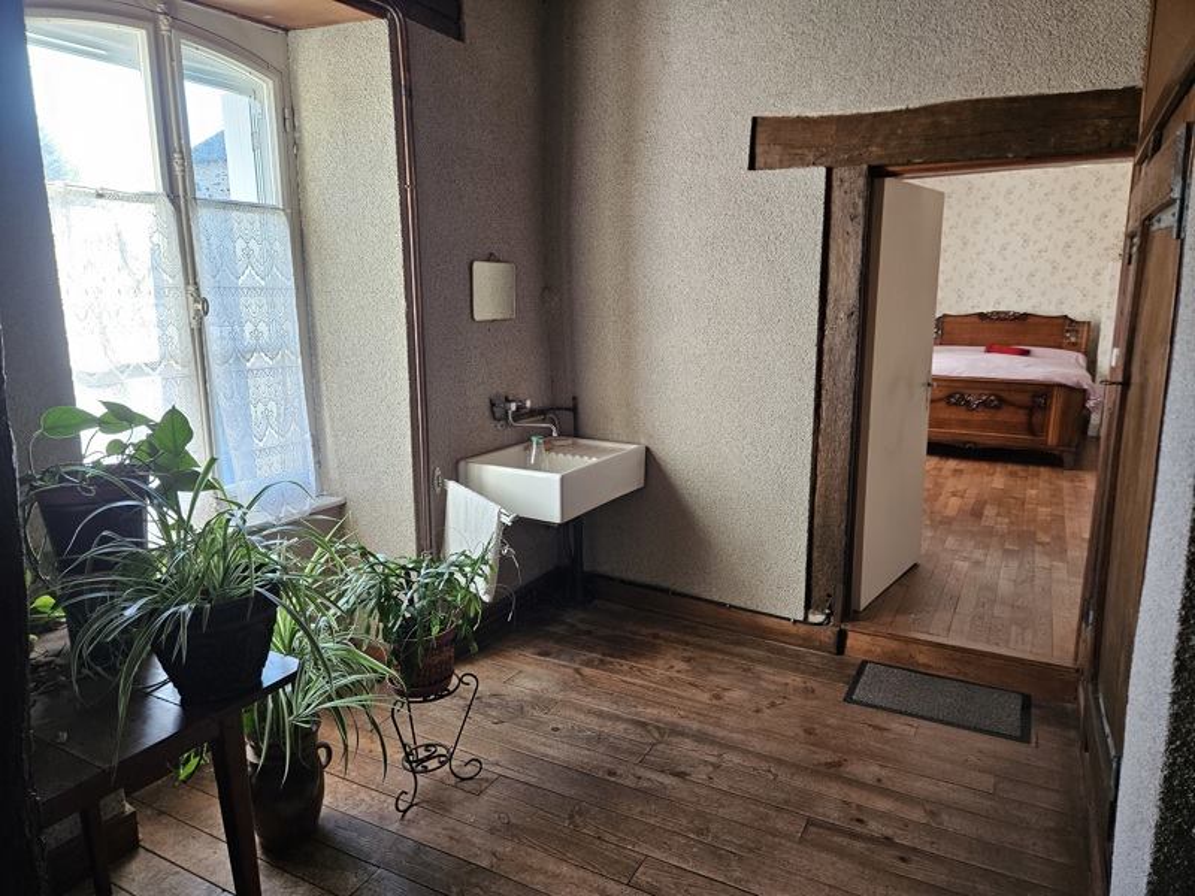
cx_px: 598
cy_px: 448
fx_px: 794
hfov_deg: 73.9
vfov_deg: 58.9
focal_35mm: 23
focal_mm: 5.4
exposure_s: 1/120
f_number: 1.8
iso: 200
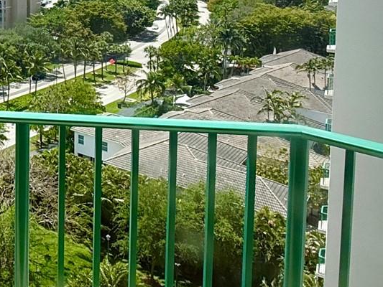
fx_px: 465
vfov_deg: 34.1
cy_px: 97
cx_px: -135
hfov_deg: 31.9
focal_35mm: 42
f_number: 2.2
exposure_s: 1/613
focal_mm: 2.22
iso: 50
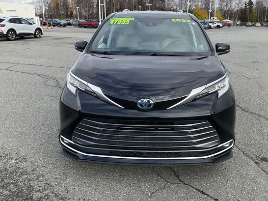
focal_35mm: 34
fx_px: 263
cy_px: 84
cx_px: 153
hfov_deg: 53.8
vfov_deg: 41.6
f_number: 1.8
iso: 25
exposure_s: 1/469
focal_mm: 3
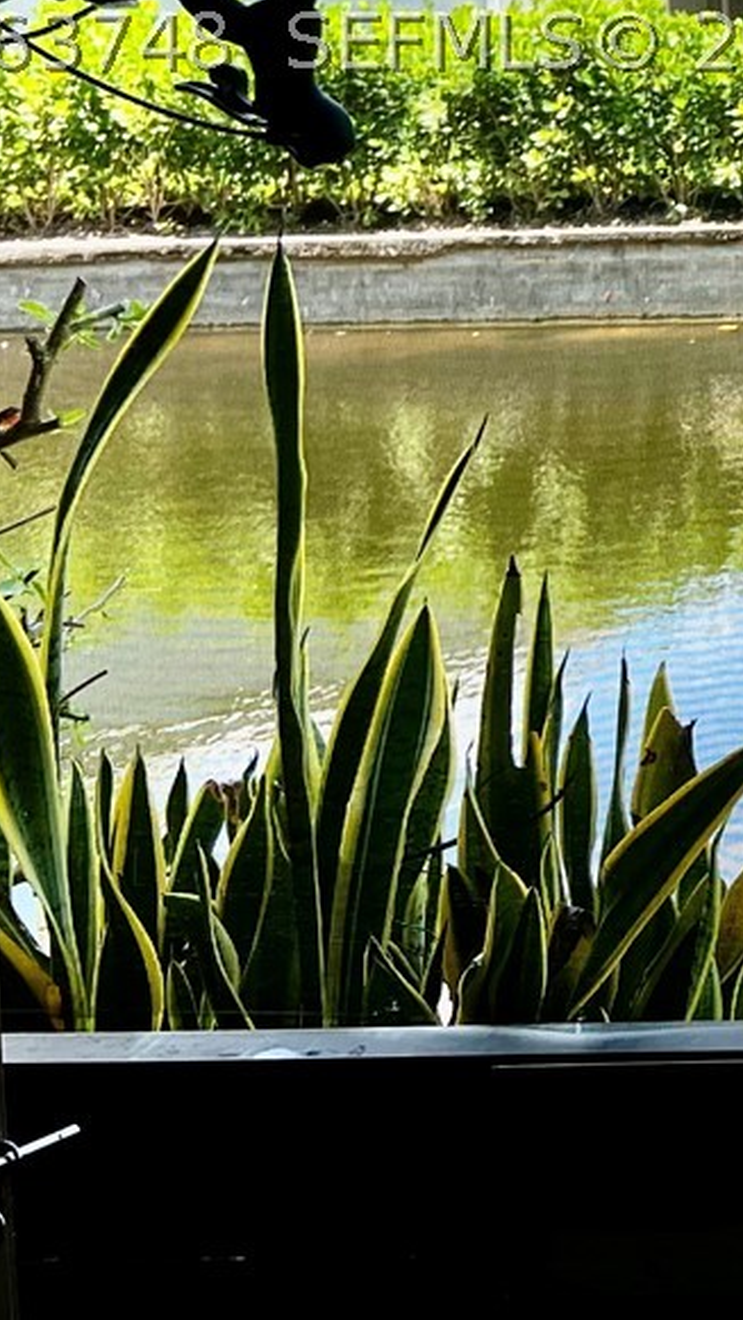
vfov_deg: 26.0
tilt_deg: -3.0
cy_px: 41
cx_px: 1581
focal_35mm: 78
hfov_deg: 13.0
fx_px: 2731
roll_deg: +1.8
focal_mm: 5.7
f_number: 1.5
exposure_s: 1/486
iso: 50
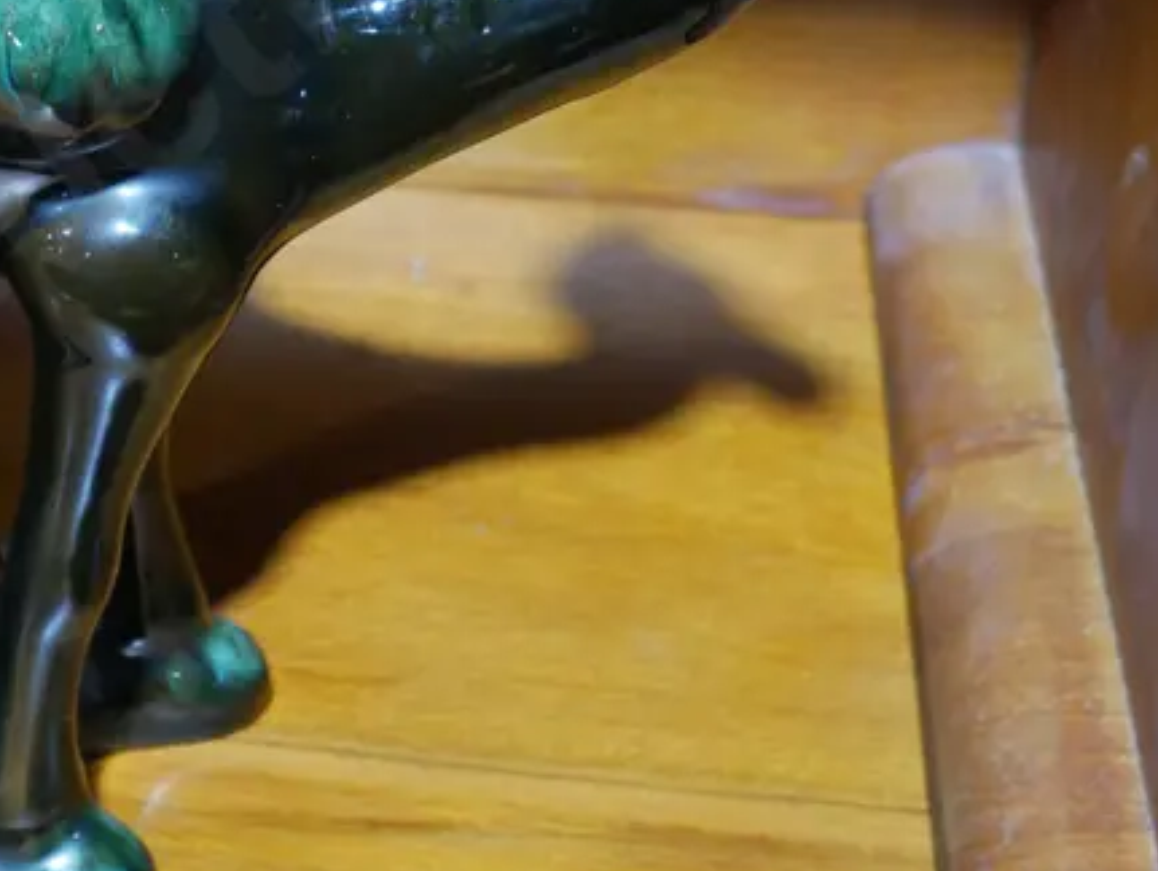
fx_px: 3181
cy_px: 176
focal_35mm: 95
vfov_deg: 15.5
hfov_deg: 20.1
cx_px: 62
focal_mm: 20
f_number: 4.4
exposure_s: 1/60
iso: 1250
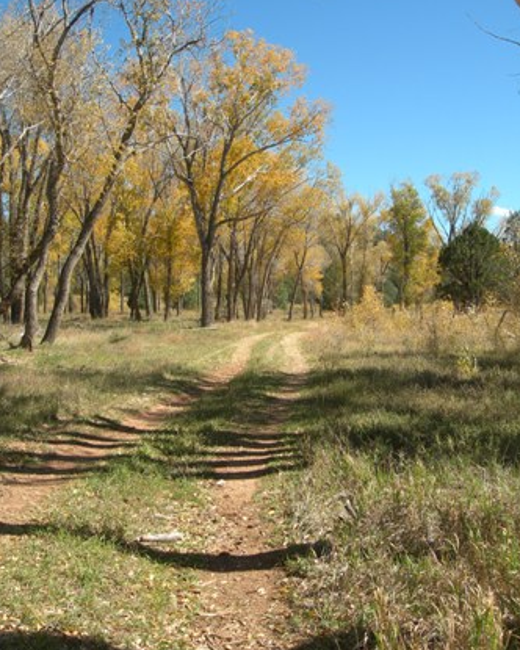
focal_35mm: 40
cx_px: 262
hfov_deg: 37.3
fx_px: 769
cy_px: 310
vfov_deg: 45.8
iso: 50
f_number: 4.8
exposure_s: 1/293
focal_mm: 7.8
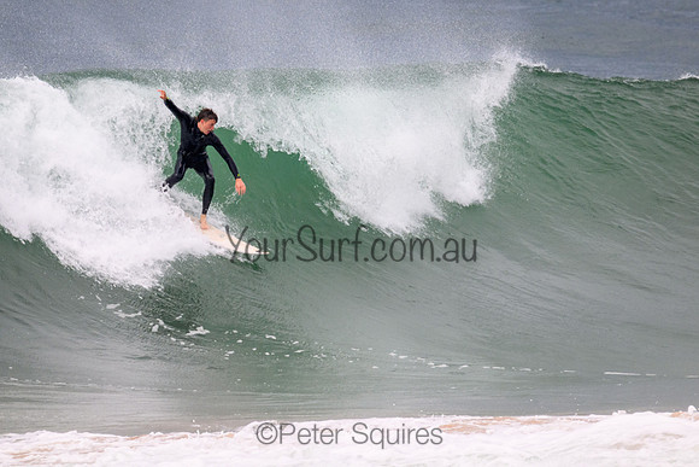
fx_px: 19535
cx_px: 281
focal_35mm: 1006
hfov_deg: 2.0
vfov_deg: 1.4
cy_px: 158
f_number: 11
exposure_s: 1/2000
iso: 1100
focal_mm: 760
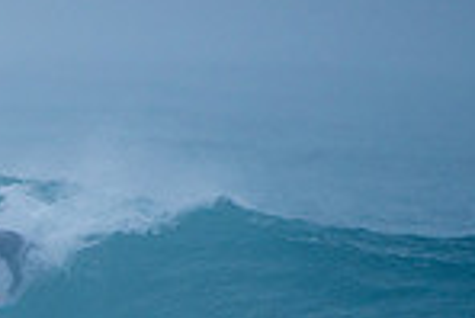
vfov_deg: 0.7
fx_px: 25886
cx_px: -302
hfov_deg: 1.1
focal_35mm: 1960
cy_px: 451
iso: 250
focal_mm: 500
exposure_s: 1/1000
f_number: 5.6
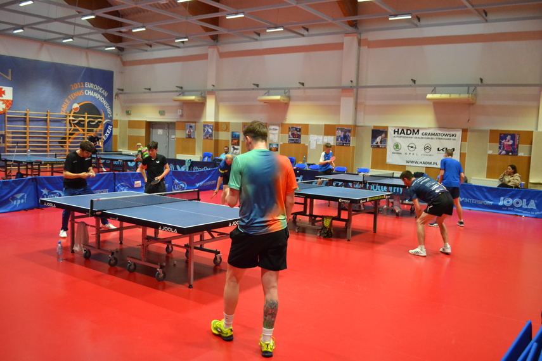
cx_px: 271
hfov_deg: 57.2
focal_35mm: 33
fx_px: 497
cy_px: 180
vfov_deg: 40.0
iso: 3200
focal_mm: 22
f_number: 3.8
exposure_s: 1/160
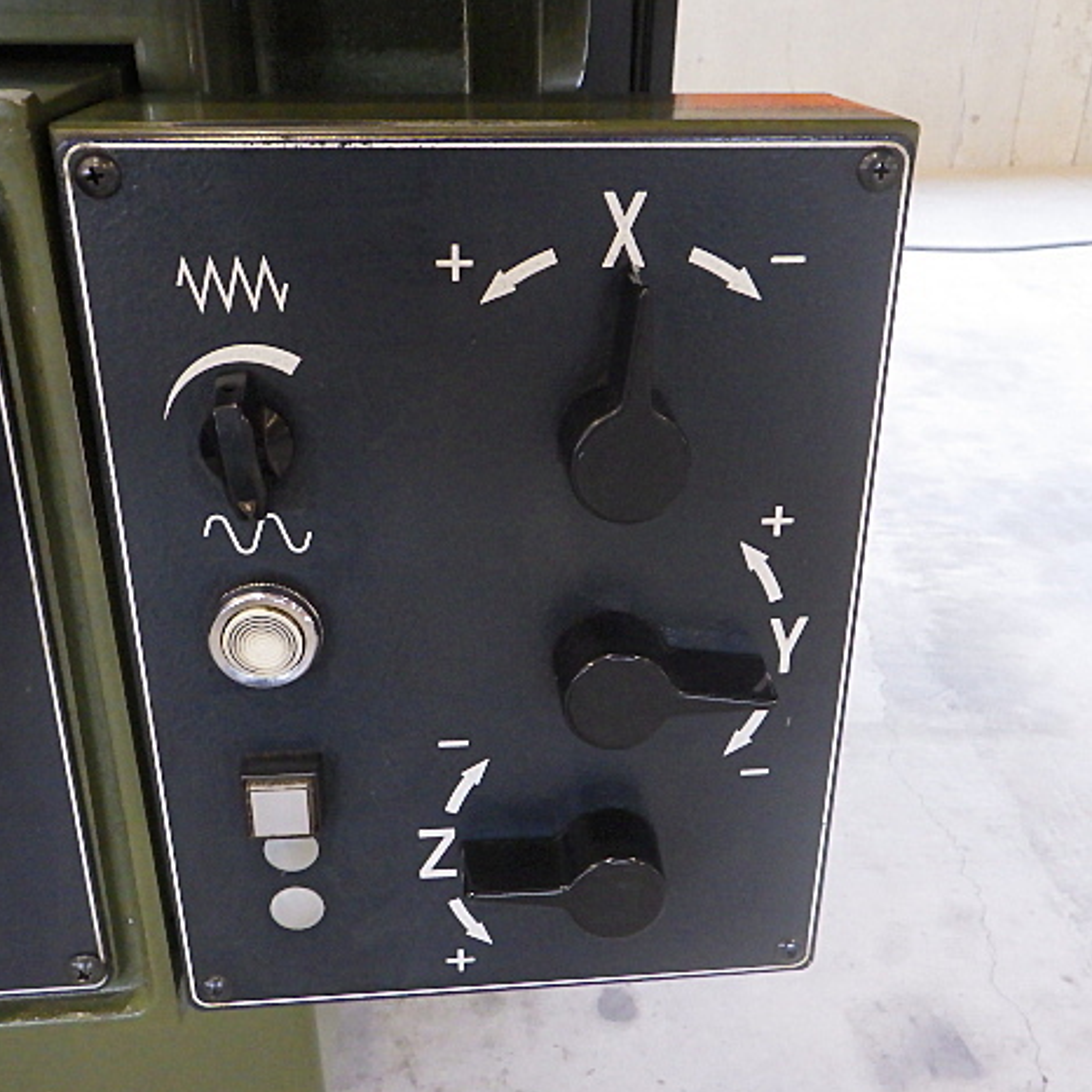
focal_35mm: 34
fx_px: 1213
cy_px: 541
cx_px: 551
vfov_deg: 48.5
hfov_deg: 48.5
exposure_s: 1/45
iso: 1000
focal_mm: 5
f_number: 3.5
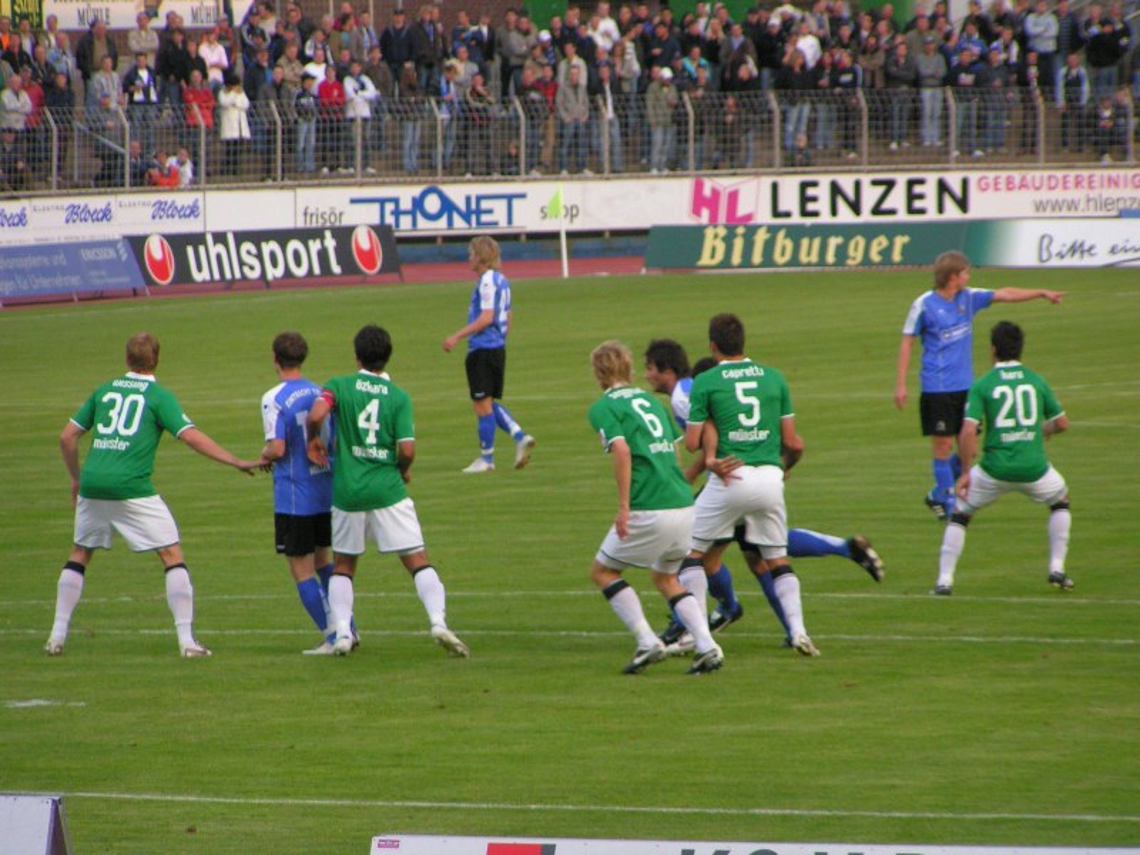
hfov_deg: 6.7
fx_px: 9781
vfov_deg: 5.0
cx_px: 570
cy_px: 428
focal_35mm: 297
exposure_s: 1/250
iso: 200
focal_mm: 45.4
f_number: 3.5
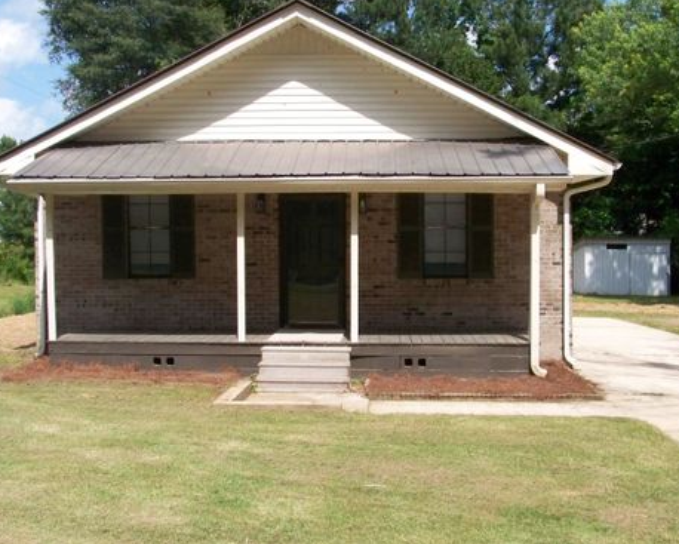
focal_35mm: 49
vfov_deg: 30.9
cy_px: 272
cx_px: 337
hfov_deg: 38.0
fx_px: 985
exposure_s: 1/2000
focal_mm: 9.36
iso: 400
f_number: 5.6
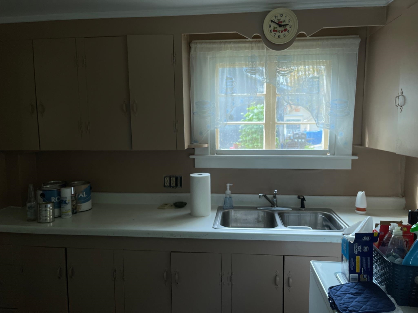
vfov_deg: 53.0
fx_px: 314
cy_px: 156
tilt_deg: -6.1
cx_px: 209
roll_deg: +0.6
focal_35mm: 26
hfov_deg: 67.3
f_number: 1.6
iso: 64
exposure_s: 1/121
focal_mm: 5.1
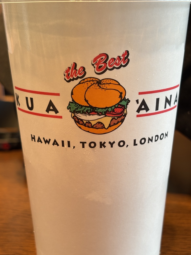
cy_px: 141
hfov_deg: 22.3
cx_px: 101
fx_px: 486
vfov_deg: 29.4
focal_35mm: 66
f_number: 1.6
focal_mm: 5.96
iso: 50
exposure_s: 1/112
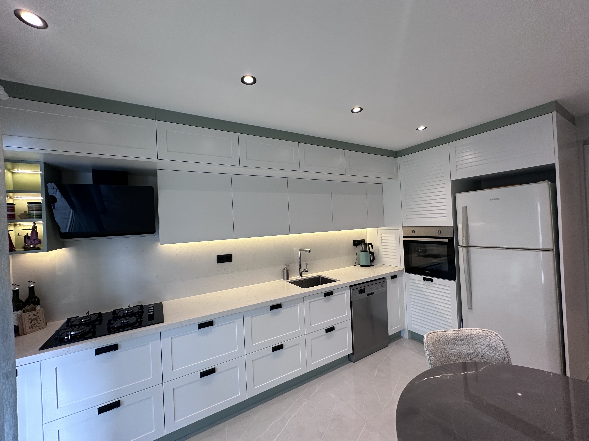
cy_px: 220
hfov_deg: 102.1
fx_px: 238
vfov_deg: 85.7
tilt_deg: +0.5
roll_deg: +2.0
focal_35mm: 14
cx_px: 294
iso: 160
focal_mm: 2.22
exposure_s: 1/100
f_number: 2.2
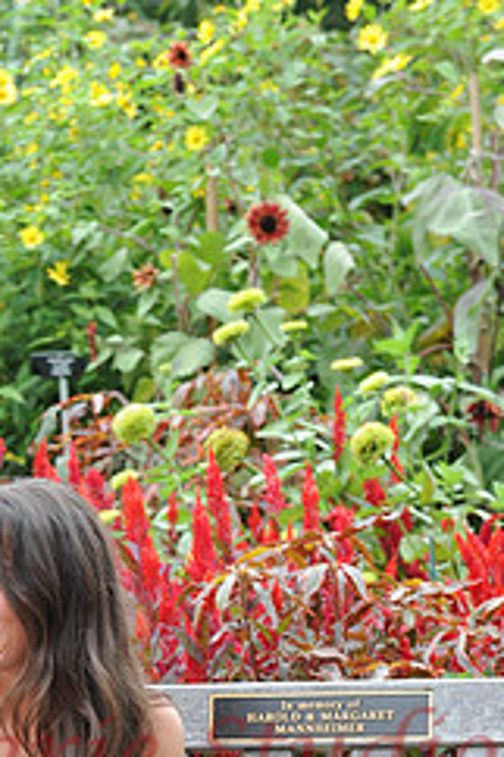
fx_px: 4794
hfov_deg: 6.0
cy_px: 785
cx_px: -53
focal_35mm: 228
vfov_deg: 9.0
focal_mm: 95
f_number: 6.3
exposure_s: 1/160
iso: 500
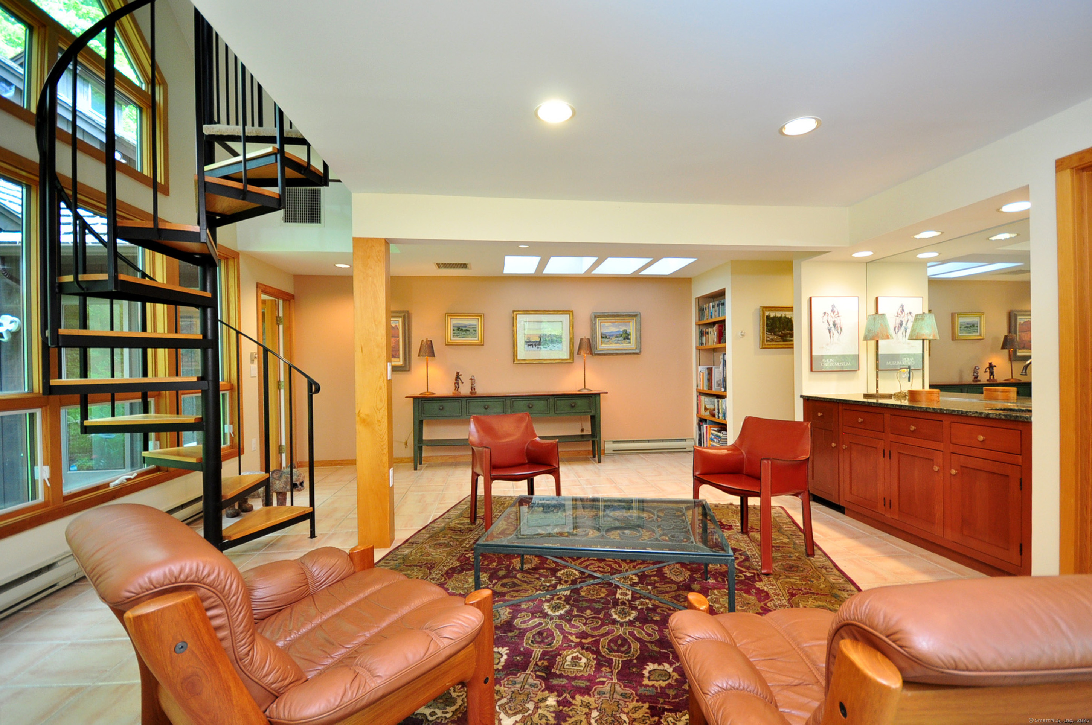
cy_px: 362
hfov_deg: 73.8
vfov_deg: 53.0
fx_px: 727
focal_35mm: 24
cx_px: 546
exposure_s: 1/40
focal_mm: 16
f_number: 5
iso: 640
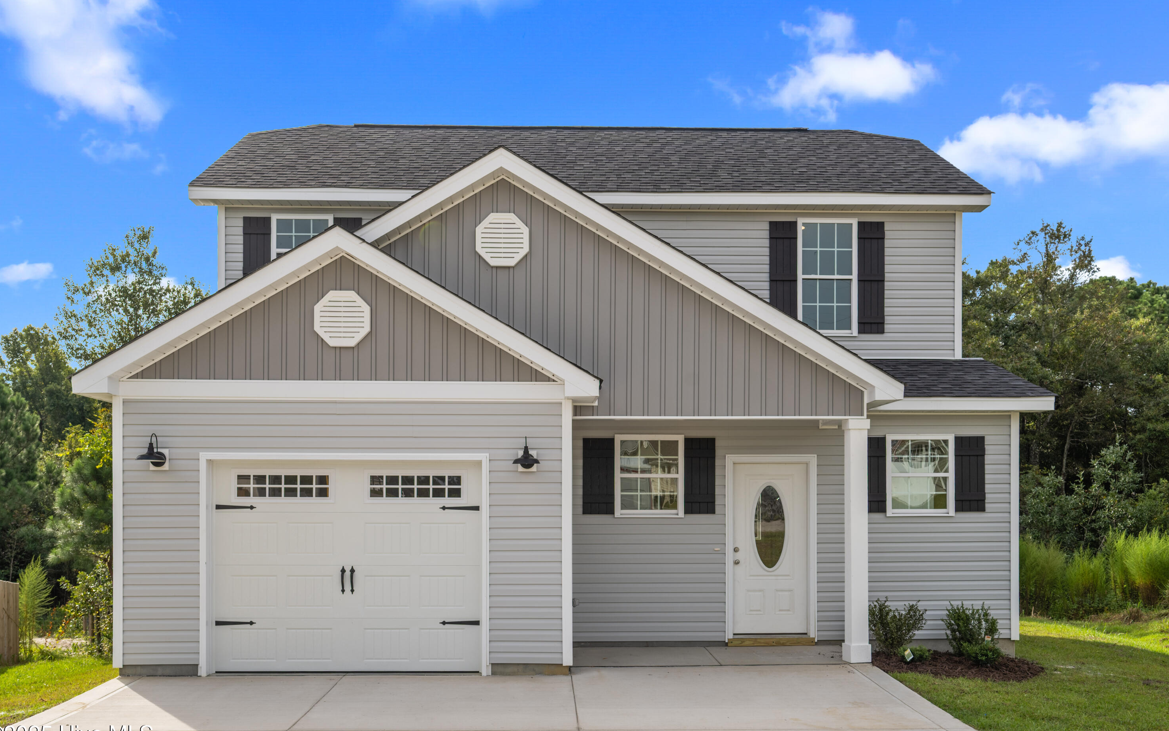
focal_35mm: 31
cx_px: 578
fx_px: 988
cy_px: 375
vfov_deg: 40.6
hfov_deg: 61.2
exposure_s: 1/250
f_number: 7.1
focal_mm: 30
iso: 64
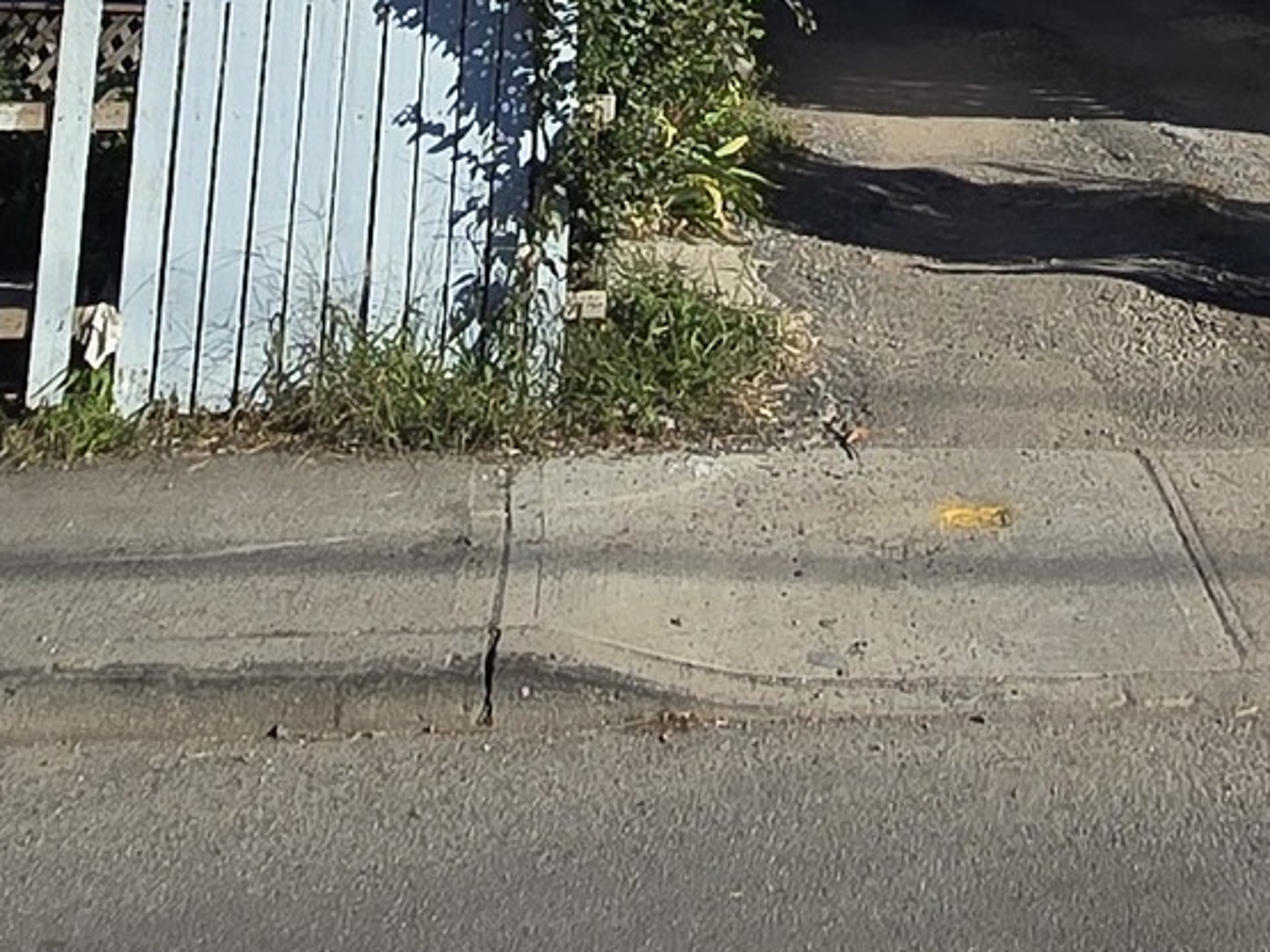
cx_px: 1002
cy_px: -1030
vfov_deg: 15.6
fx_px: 2641
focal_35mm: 72
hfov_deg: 26.6
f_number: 2.2
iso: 50
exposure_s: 1/2874
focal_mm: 2.2
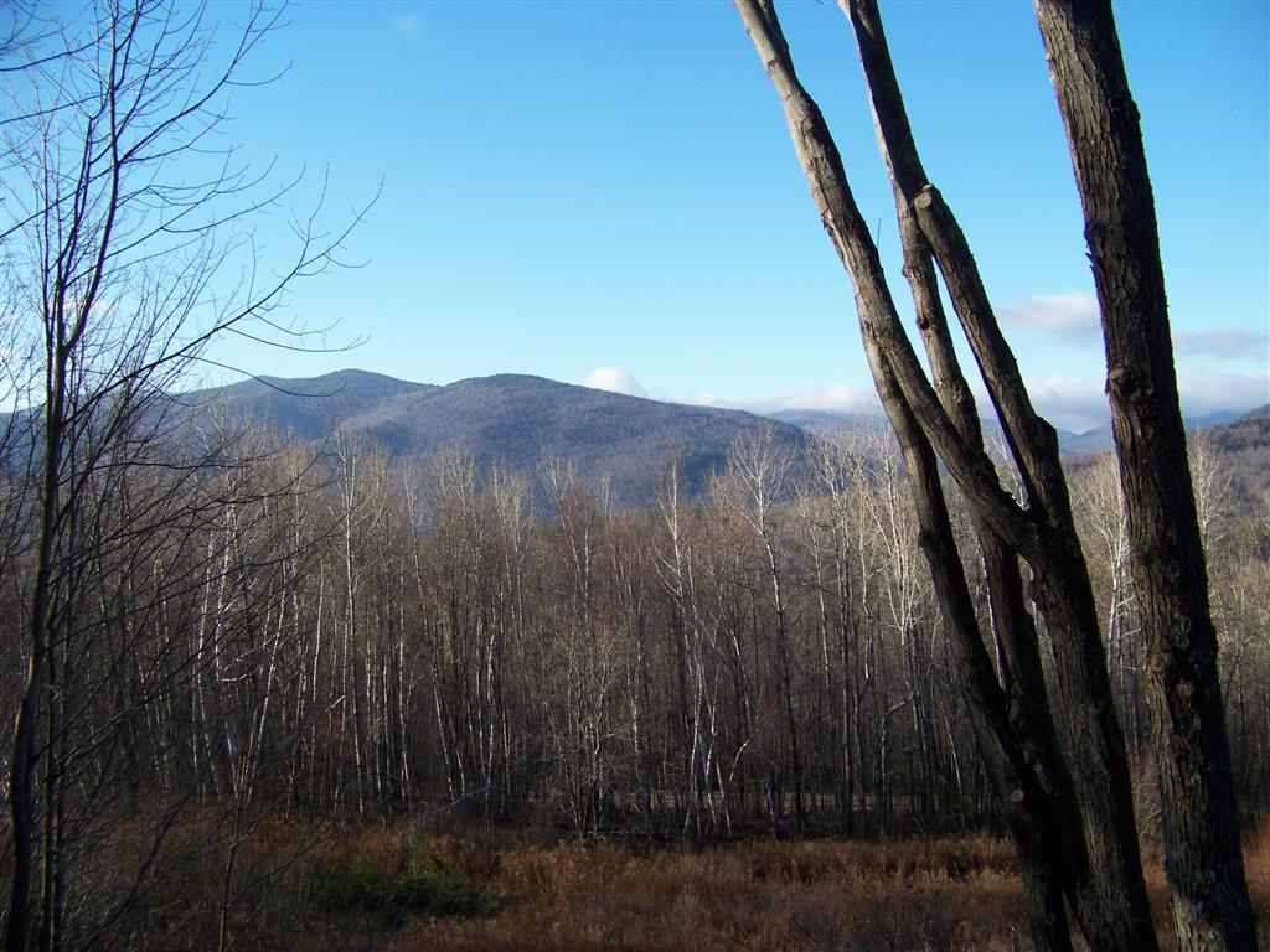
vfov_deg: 39.7
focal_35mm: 36
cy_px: 476
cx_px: 635
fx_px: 1321
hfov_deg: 51.4
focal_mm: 5.85
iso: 69
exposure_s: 1/640
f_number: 2.8
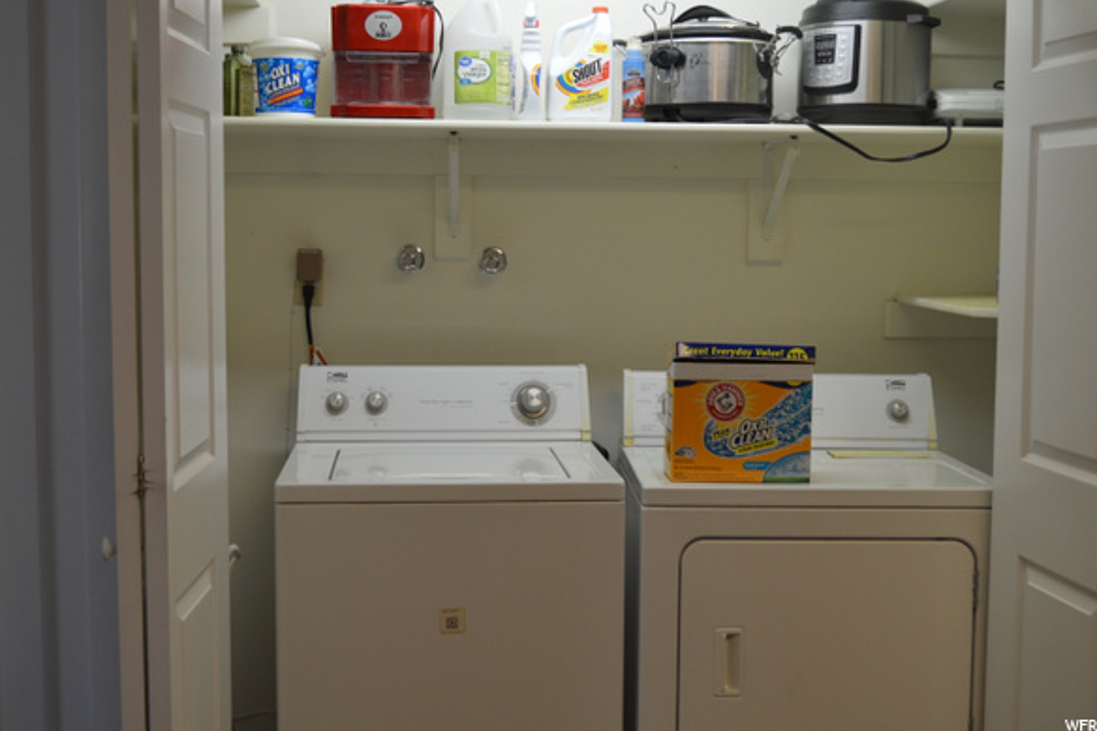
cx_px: 524
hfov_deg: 42.7
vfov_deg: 29.2
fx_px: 1401
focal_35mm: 46
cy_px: 333
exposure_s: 1/60
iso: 400
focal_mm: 28
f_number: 4.5
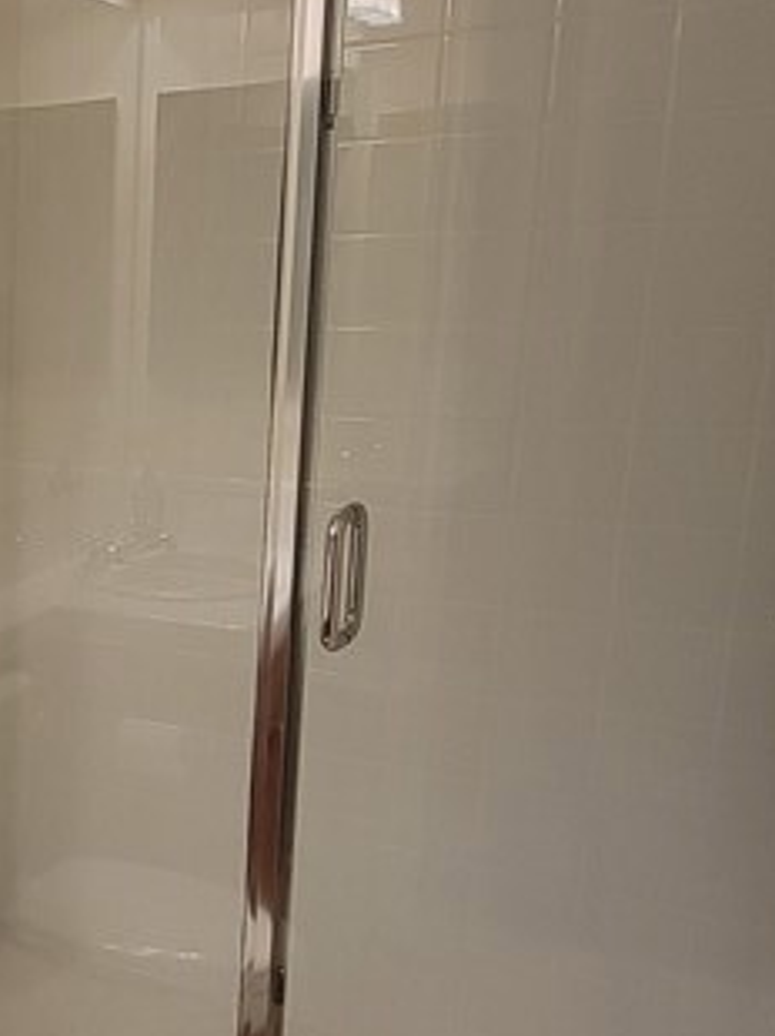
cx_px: -304
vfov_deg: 43.8
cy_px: 578
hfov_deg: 26.7
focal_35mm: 43
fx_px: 1285
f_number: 2.2
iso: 200
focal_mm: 2.2
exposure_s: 1/60
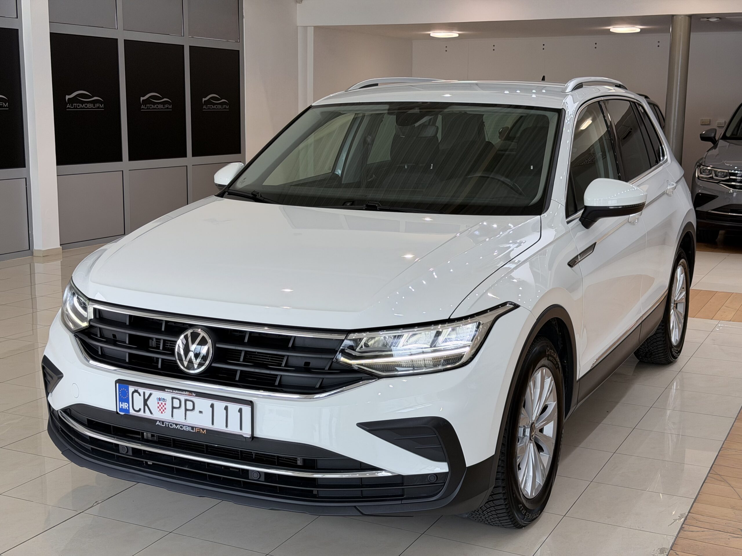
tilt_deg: -10.6
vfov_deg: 30.3
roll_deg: -0.1
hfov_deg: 39.7
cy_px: 278
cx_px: 371
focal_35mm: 48
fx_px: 1029
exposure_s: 1/124
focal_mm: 6.76
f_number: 1.78
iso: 50
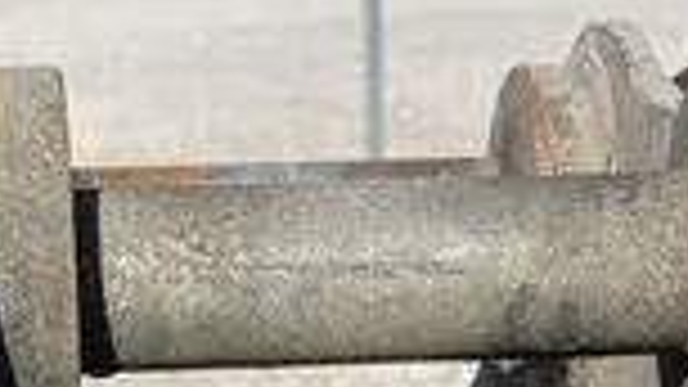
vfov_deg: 7.6
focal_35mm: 136
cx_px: 189
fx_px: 2481
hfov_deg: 15.7
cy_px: 1213
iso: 50
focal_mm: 5.1
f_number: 1.6
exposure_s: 1/2410
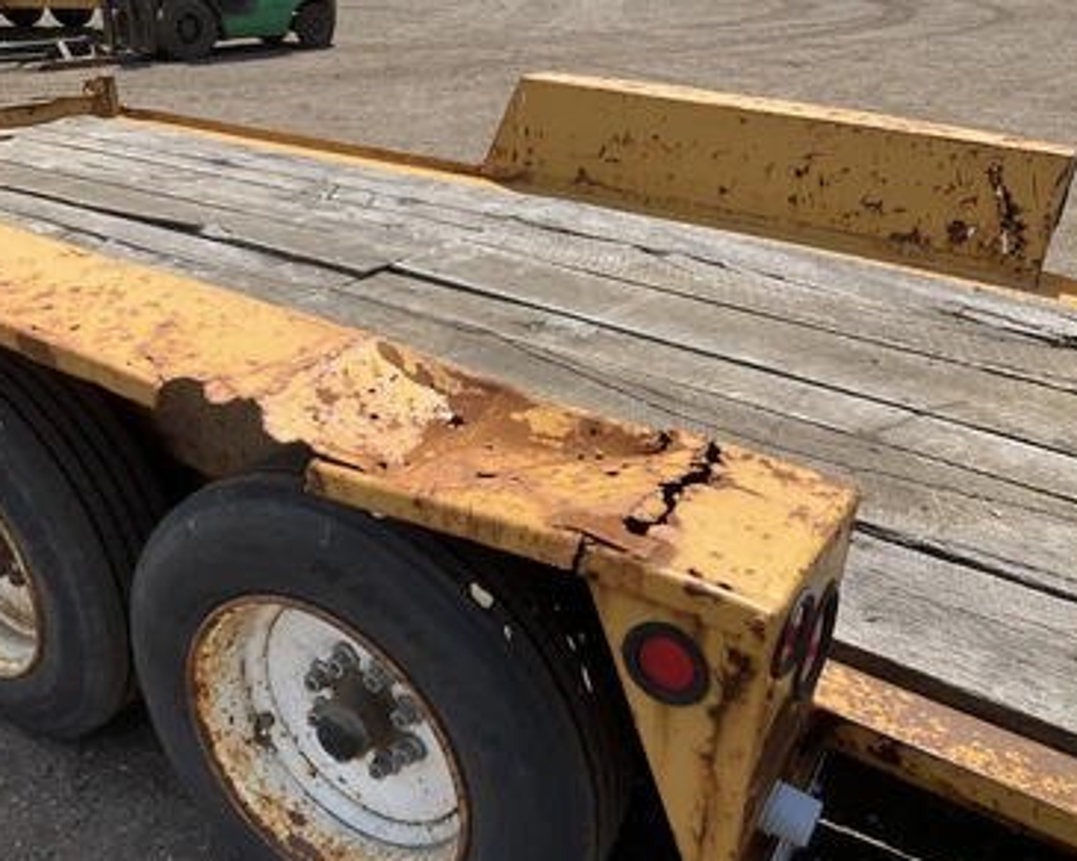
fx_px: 988
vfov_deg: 47.1
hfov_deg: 57.2
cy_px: 439
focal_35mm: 31
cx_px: 528
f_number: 1.8
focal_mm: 3
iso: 25
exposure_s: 1/1984
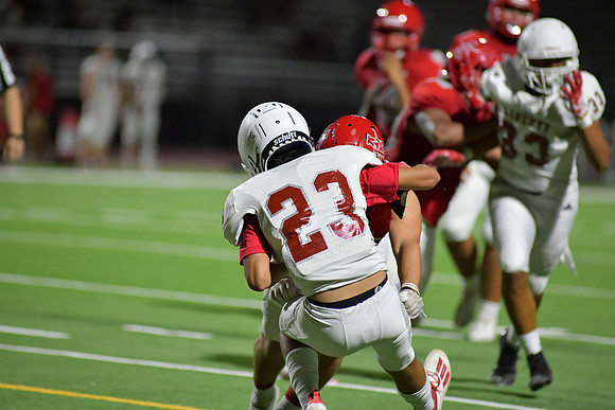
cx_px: 308
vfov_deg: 4.6
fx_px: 5126
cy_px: 205
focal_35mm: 300
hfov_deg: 6.9
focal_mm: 300
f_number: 4
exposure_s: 1/1250
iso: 6400
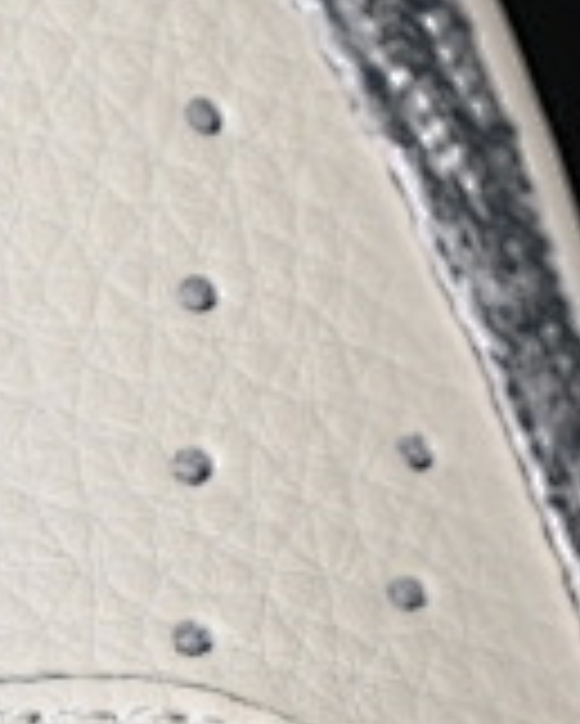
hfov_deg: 3.3
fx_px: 10097
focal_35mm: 471
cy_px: 805
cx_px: -301
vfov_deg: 4.1
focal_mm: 50
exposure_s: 1/80
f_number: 7.1
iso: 160
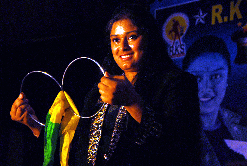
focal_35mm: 123
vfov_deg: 11.2
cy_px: 83
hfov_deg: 16.6
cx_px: 124
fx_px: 845
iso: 250
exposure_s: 1/125
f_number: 8
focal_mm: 82
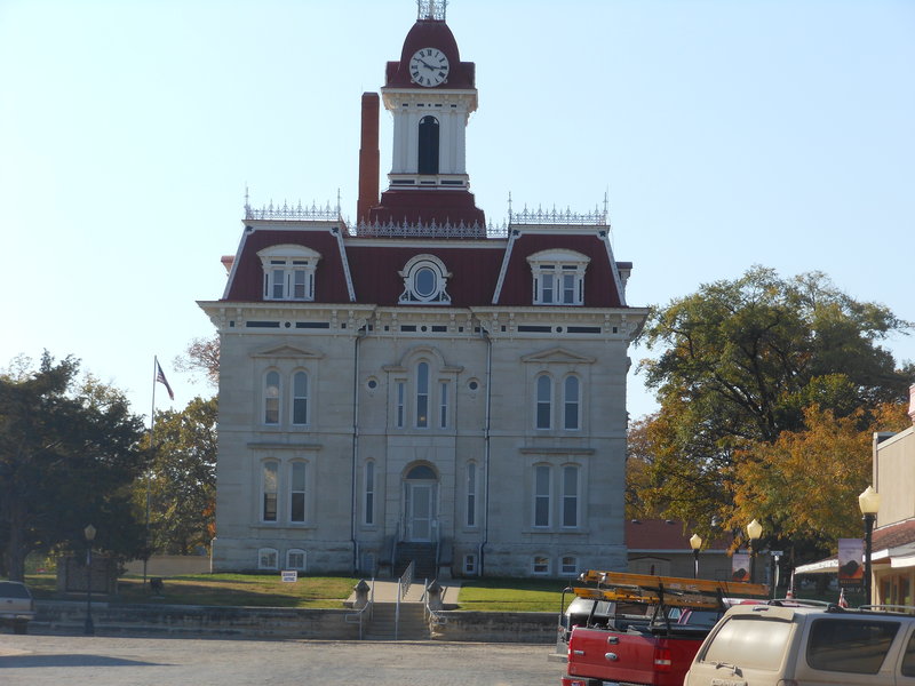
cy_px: 343
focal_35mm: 102
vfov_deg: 14.5
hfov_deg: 19.3
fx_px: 2696
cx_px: 458
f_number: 5.4
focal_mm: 18.3
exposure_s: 1/400
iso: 80
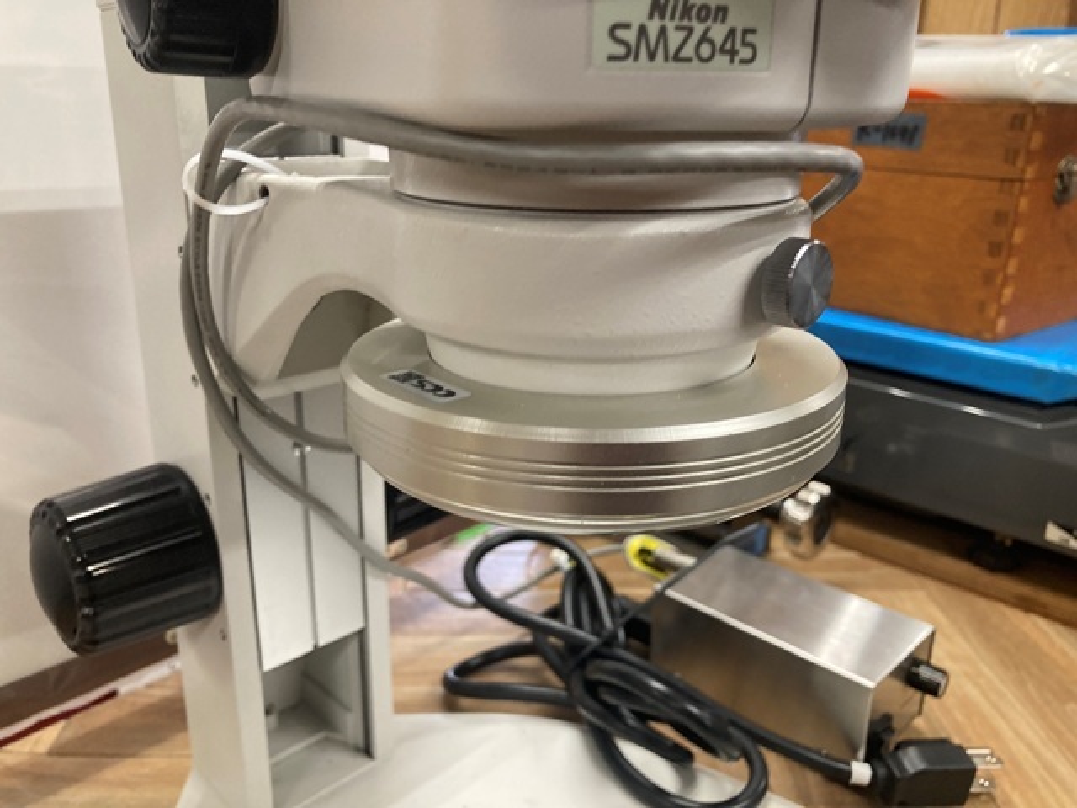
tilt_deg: -18.4
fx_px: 871
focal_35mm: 28
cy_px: 404
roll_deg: -1.3
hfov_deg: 63.4
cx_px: 538
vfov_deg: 49.7
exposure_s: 1/60
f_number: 1.8
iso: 100
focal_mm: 3.99
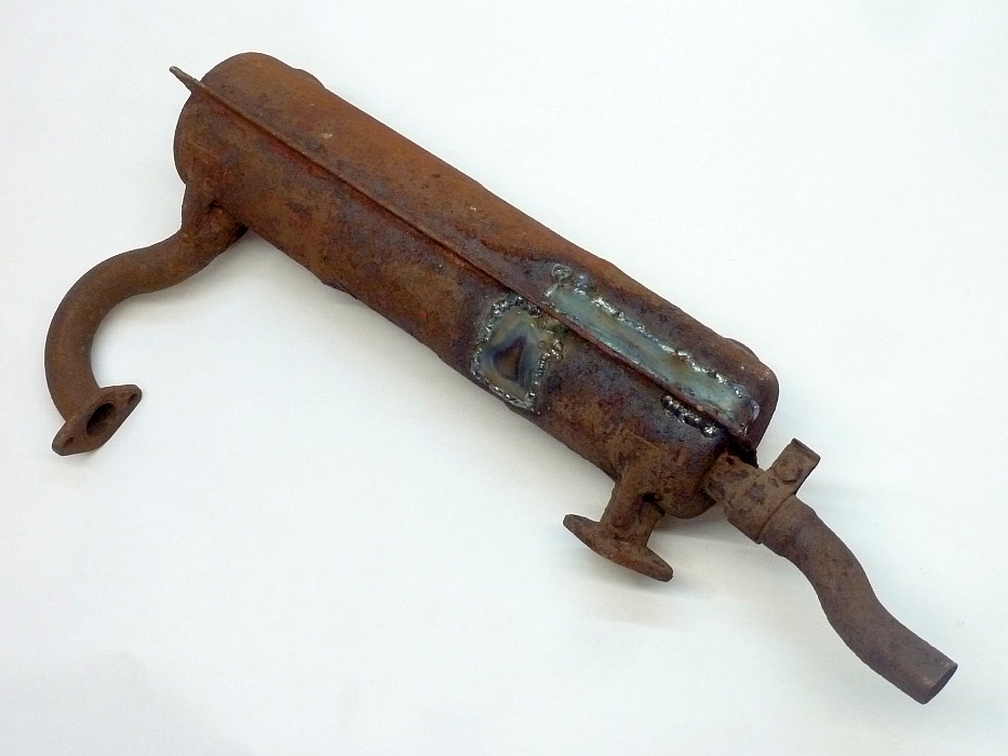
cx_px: 504
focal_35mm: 48
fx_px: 1398
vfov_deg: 30.3
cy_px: 378
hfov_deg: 39.7
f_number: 3.8
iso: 400
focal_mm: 7.9
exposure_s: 1/25
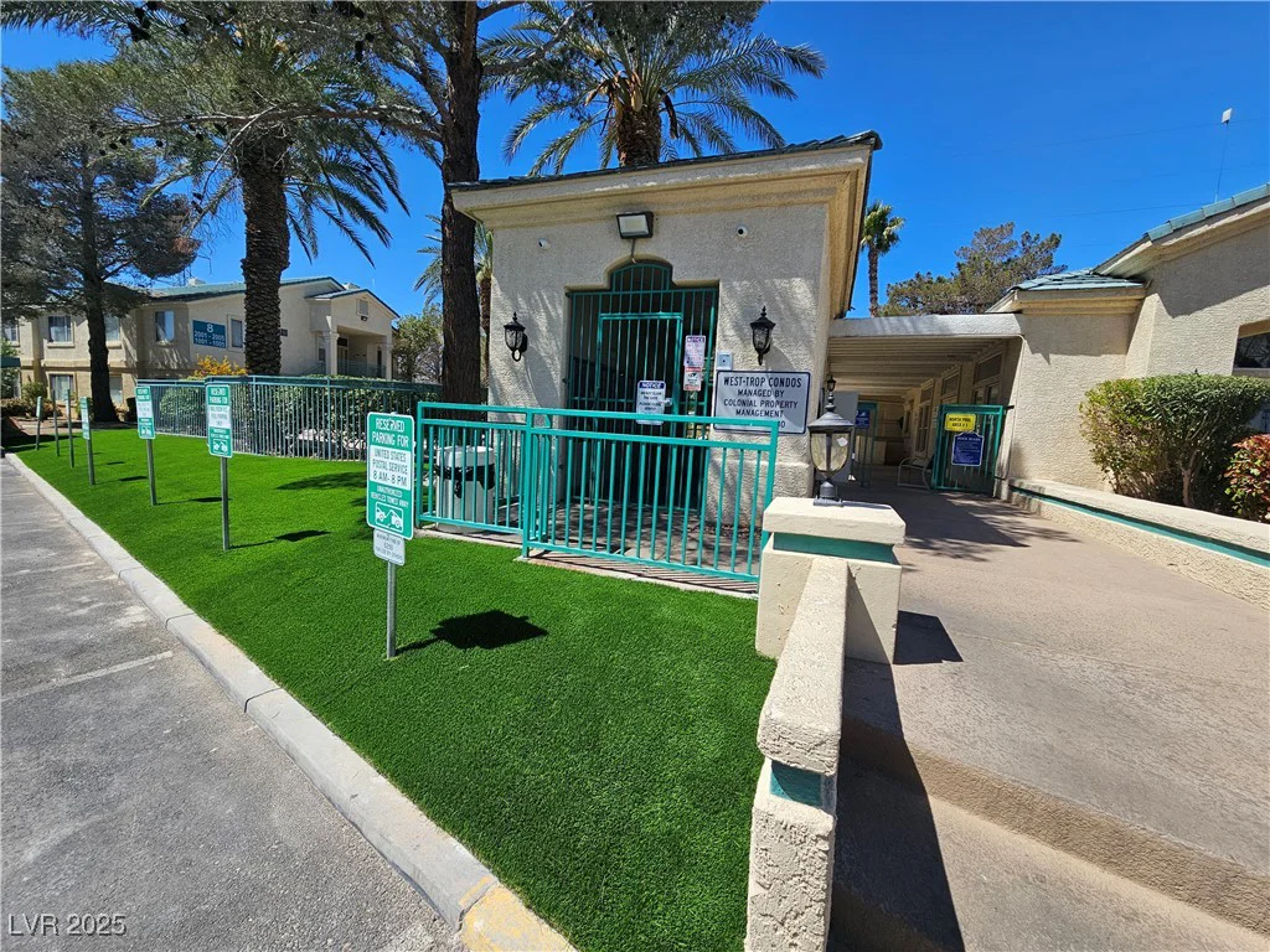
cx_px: 635
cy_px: 476
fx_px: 477
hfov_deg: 106.2
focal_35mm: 13
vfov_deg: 89.9
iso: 50
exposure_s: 1/2088
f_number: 2.2
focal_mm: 2.2
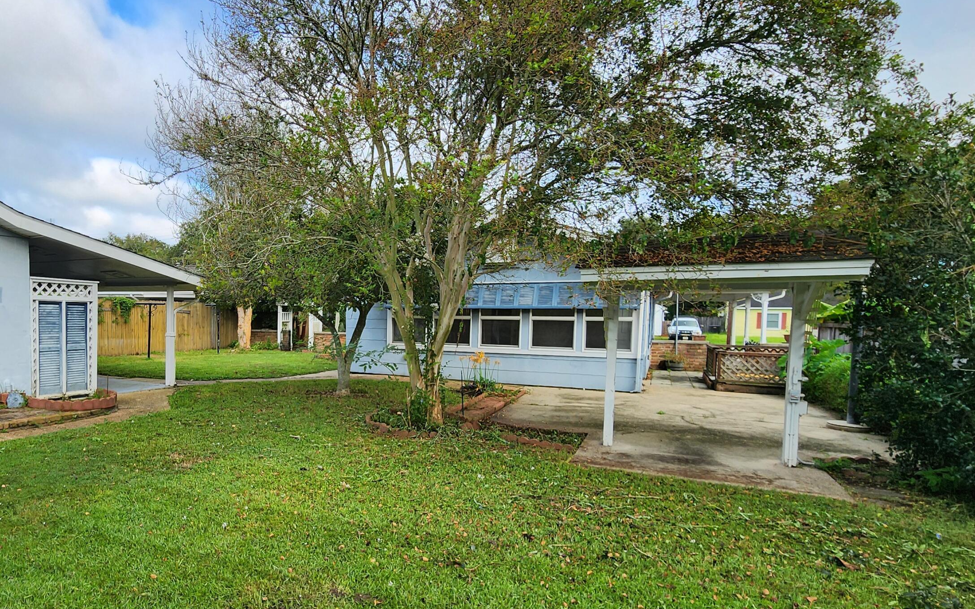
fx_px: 505
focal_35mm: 19
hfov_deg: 85.5
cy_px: 342
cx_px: 342
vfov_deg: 62.0
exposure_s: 1/497
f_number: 2.2
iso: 50
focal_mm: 2.2
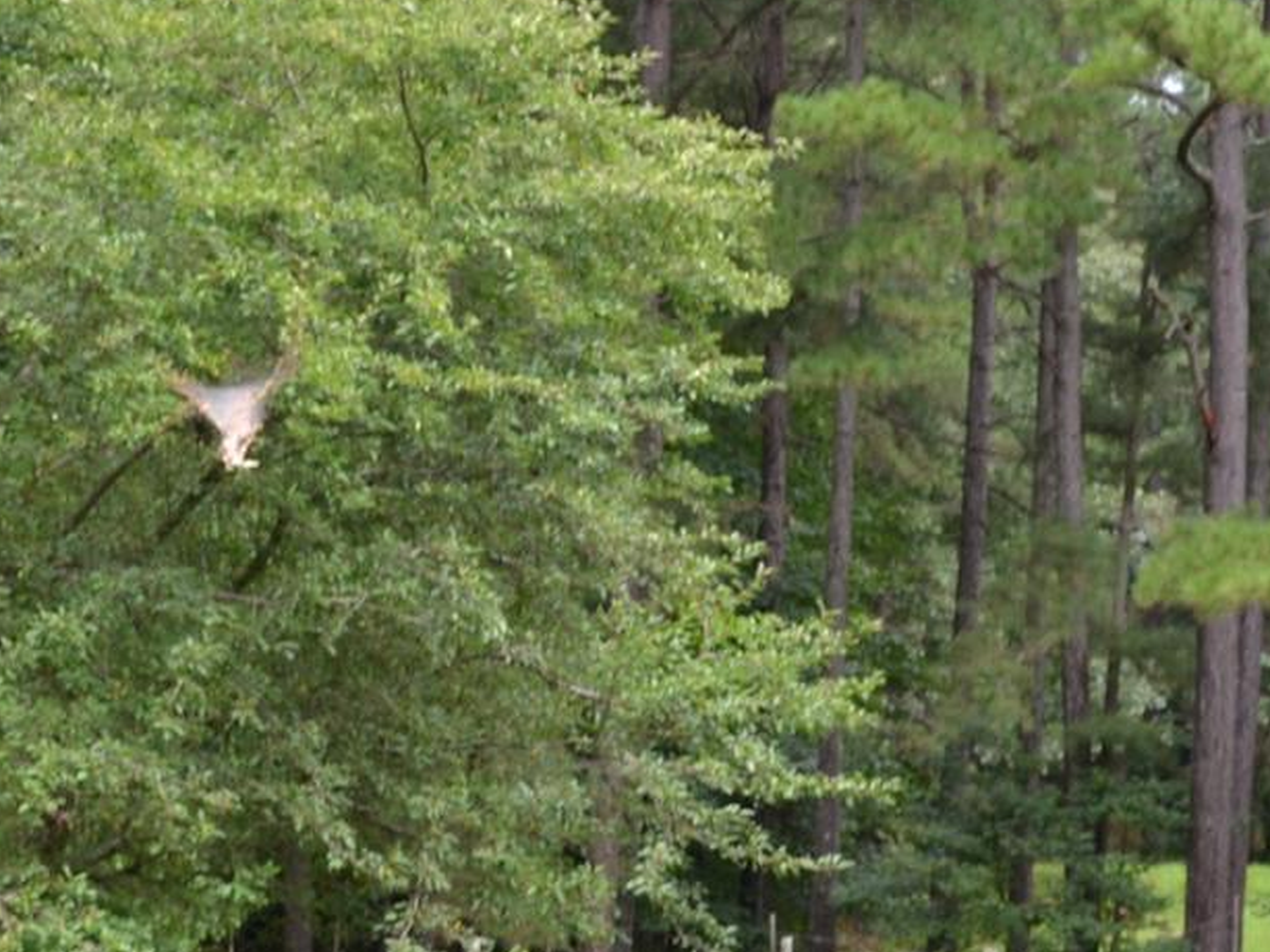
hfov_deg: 18.5
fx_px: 3890
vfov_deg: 13.9
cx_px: 663
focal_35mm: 106
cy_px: 787
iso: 140
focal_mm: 22
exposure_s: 1/125
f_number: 5.6
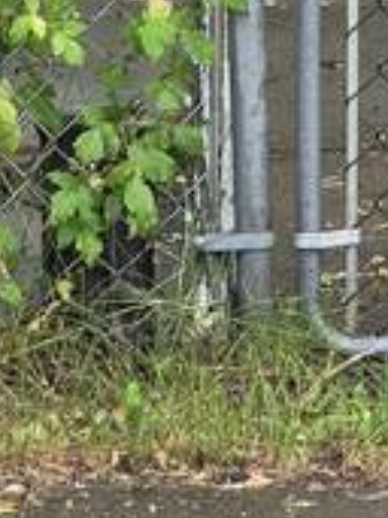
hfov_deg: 3.8
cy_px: -797
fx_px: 5806
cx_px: 382
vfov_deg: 4.9
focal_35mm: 388
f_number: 2.4
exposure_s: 1/120
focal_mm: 7
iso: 25
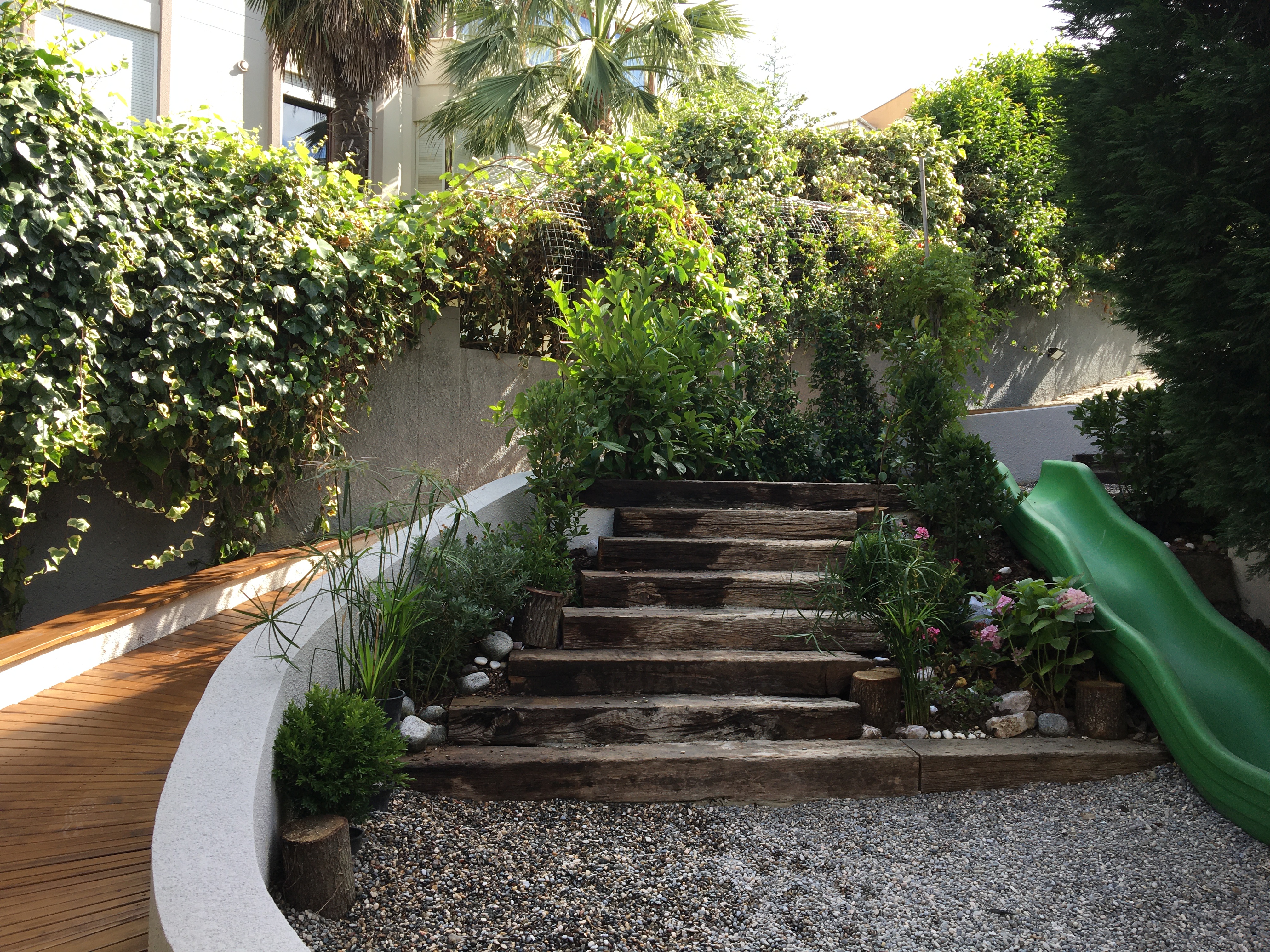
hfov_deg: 61.7
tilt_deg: +2.9
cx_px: 635
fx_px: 1064
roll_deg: -2.1
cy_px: 476
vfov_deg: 48.2
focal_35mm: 29
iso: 25
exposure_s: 1/300
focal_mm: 4.15
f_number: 2.2
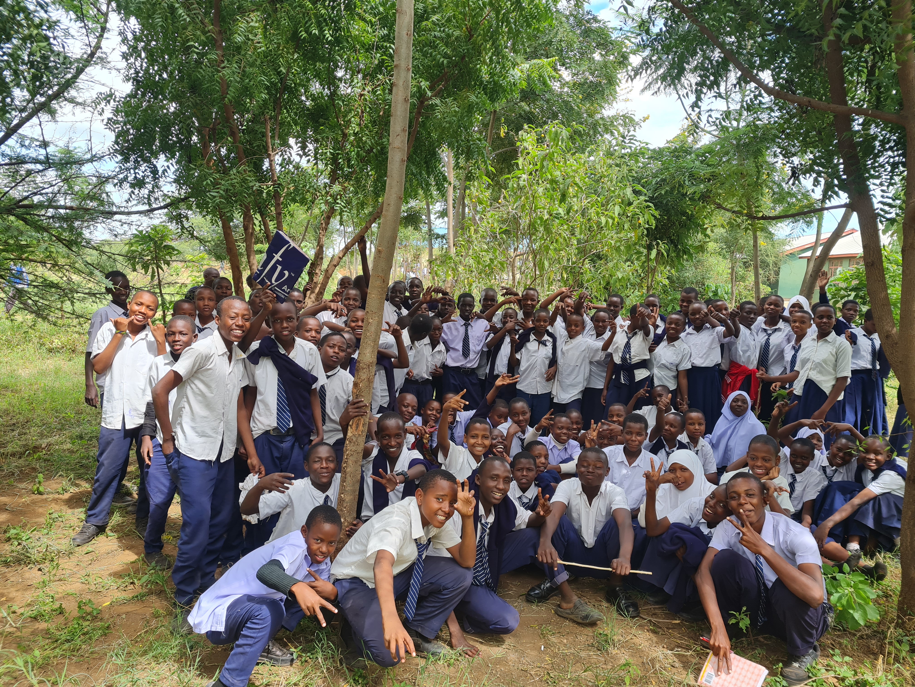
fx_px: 687
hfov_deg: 67.3
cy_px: 344
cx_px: 458
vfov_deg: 53.1
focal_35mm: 26
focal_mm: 5.4
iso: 50
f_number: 1.8
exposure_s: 1/413
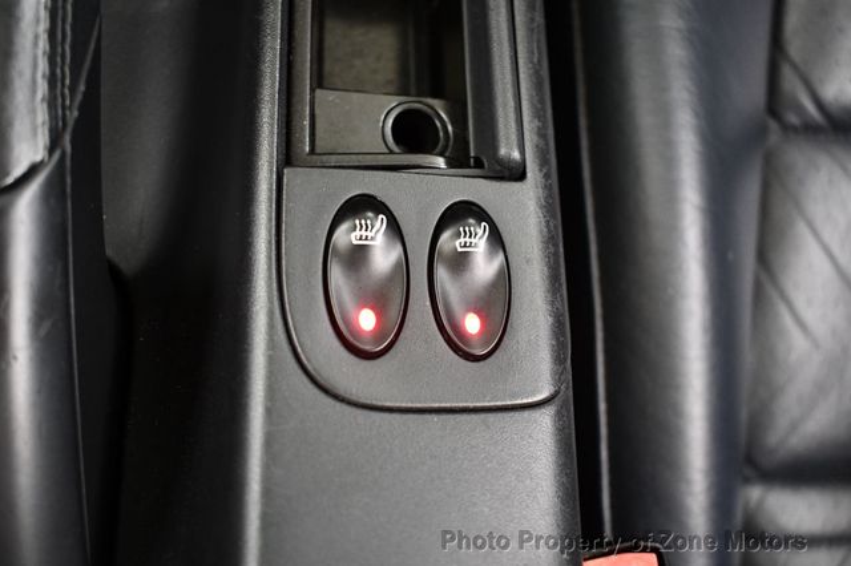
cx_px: 426
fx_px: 921
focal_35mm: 39
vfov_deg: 34.2
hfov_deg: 49.6
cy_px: 283
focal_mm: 26
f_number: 4
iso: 3200
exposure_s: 1/60
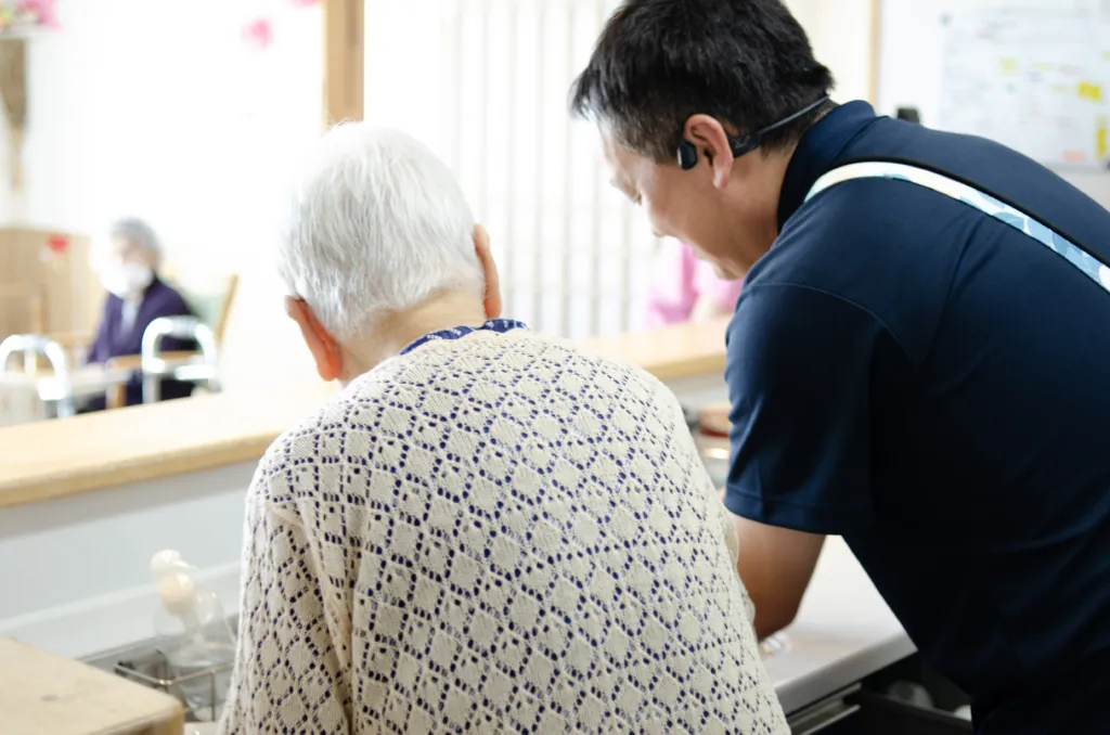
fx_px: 1615
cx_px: 555
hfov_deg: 37.9
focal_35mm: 52
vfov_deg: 25.6
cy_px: 368
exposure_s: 1/25
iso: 160
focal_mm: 35
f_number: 2.5
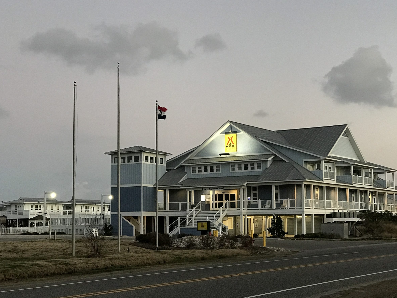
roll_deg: +0.0
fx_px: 711
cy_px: 152
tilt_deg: +5.5
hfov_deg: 31.2
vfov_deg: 23.6
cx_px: 207
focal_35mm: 62
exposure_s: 1/60
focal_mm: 6.6
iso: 320
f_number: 2.8
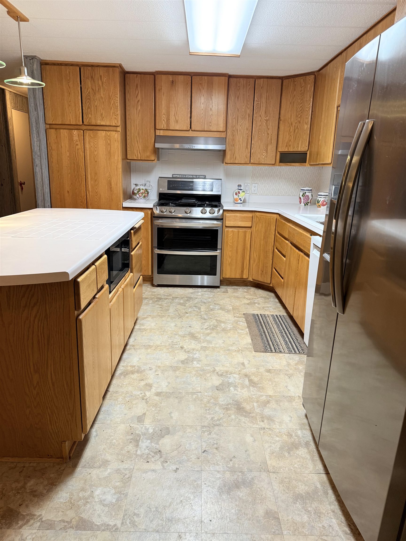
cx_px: 203
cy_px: 270
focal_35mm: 24
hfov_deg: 56.8
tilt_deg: -14.4
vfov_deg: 71.6
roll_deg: -1.4
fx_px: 375
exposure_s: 1/60
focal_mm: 6.76
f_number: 1.78
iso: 125
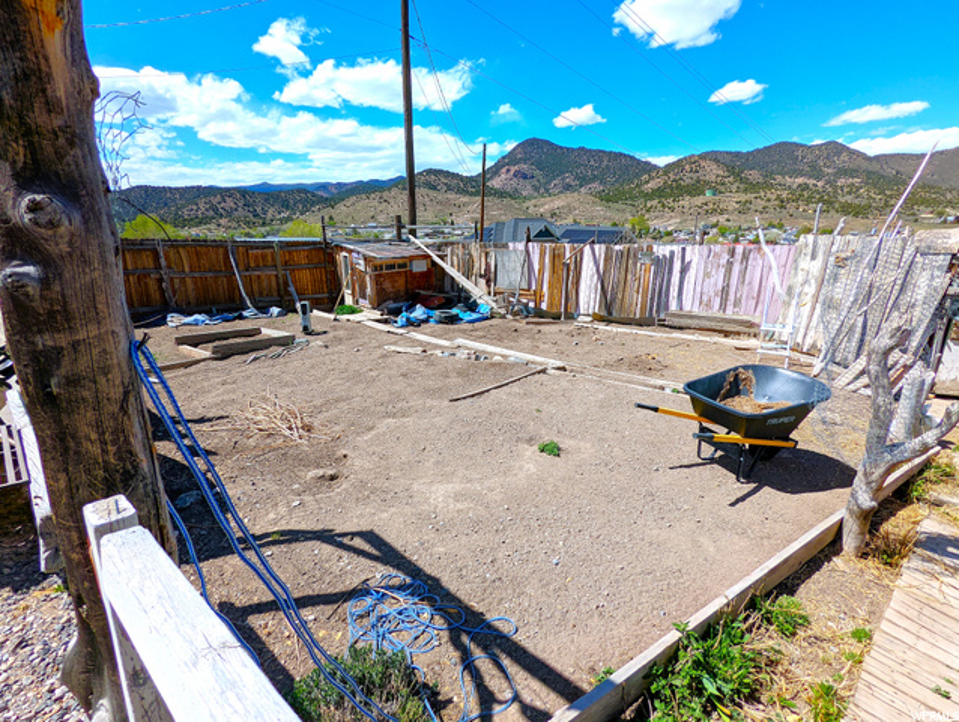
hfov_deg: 94.4
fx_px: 444
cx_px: 480
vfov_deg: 78.2
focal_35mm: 16
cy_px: 361
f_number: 2.2
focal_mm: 2.35
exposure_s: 1/2066
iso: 48
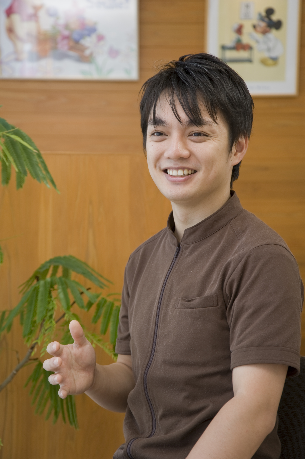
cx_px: 152
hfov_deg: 14.4
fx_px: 1209
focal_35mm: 95
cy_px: 230
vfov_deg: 21.5
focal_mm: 95
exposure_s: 1/60
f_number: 7.1
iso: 200
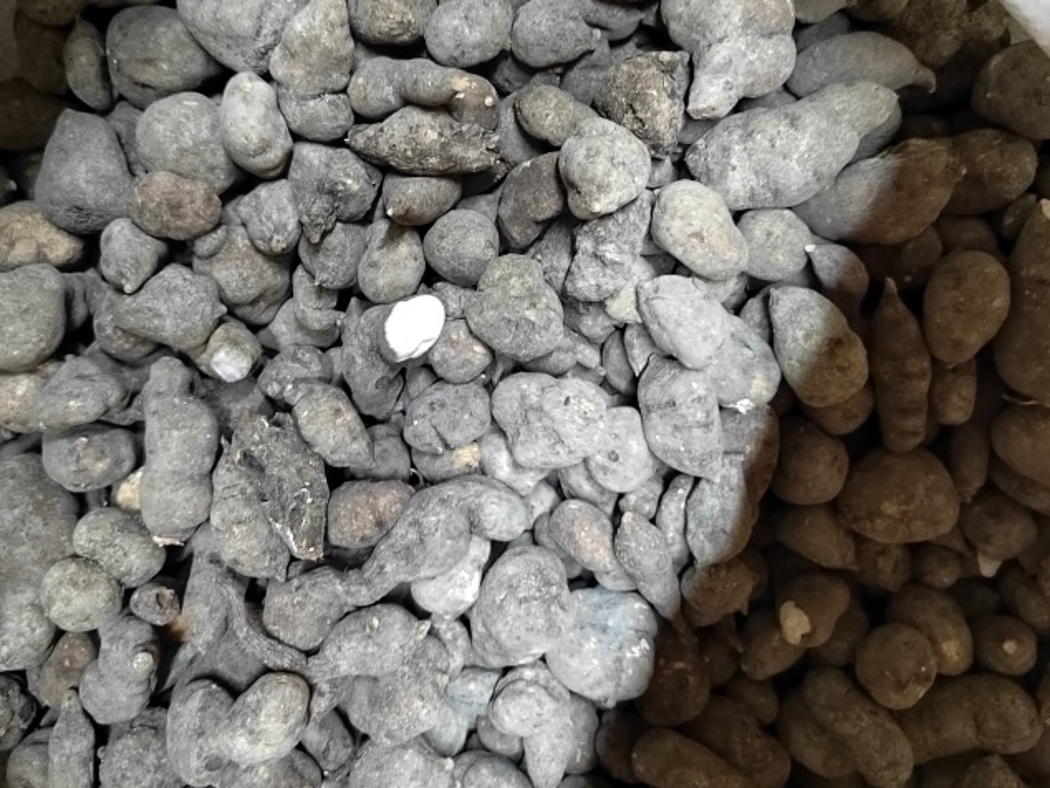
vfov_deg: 48.2
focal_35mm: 29
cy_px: 346
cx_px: 460
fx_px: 880
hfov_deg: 61.4
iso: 4760
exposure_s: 1/25
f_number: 1.9
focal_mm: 5.52
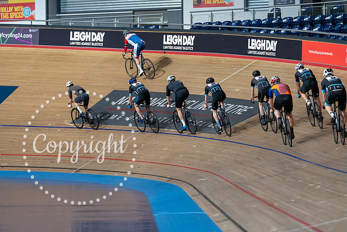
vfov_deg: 6.9
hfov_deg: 10.3
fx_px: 1928
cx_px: 174
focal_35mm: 200
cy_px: 116
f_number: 3.5
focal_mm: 200
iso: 6400
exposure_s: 1/1000
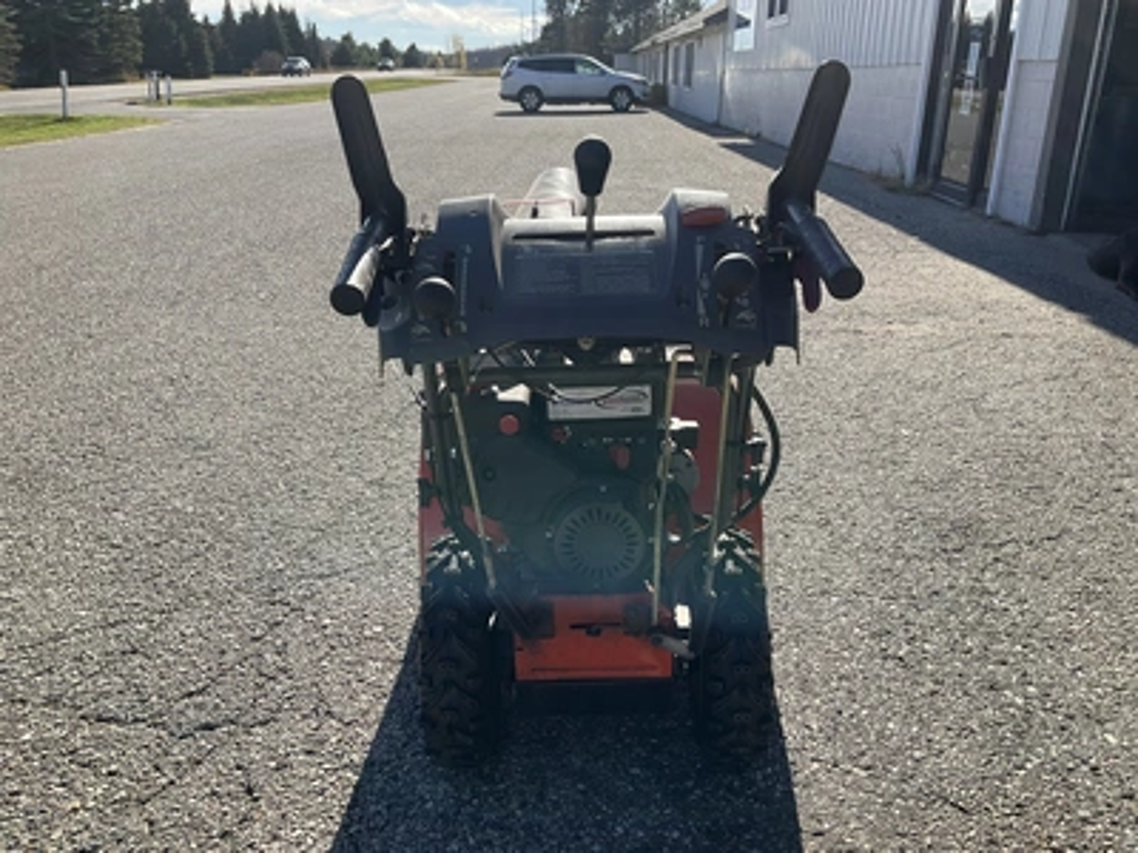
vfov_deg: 48.2
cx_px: 569
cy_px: 426
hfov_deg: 61.7
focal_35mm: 29
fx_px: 953
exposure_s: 1/1195
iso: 25
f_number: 1.8
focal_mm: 3
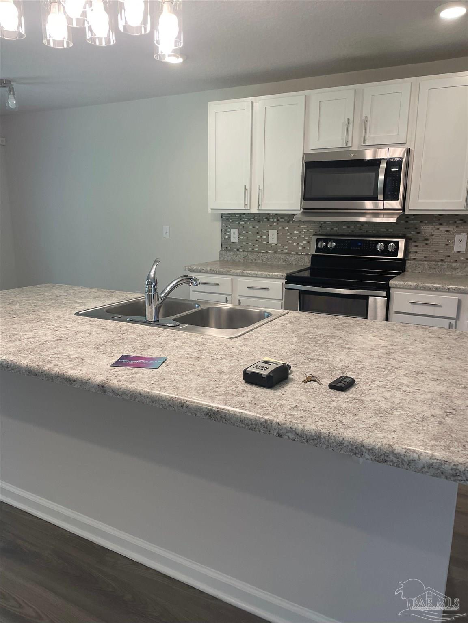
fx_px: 469
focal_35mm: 26
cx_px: 234
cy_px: 312
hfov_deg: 53.1
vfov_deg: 67.3
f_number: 1.6
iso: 80
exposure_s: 1/120
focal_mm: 4.2
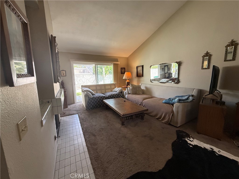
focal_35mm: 14
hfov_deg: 102.1
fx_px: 97
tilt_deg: -7.7
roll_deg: +1.2
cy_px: 90
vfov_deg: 85.7
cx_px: 120
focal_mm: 2.22
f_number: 2.2
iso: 250
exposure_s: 1/120
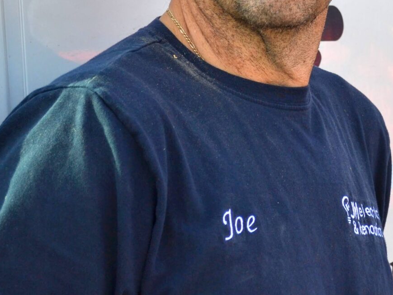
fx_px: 1930
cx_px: 416
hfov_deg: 11.5
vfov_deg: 8.7
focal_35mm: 170
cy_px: -28
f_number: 5.3
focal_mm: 40
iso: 100
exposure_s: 1/400
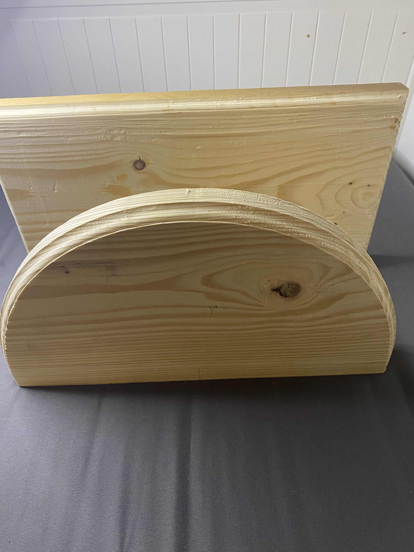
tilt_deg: -41.6
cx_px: 207
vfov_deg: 67.3
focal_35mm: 26
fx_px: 415
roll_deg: +2.2
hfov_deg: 53.1
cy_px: 276
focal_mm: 4.25
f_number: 1.8
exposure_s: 1/50
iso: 250
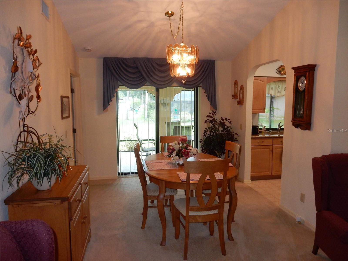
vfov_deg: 54.9
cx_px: 174
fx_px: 251
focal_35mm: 25
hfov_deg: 69.4
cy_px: 130
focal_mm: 4.5
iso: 200
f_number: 3.7
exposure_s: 1/30
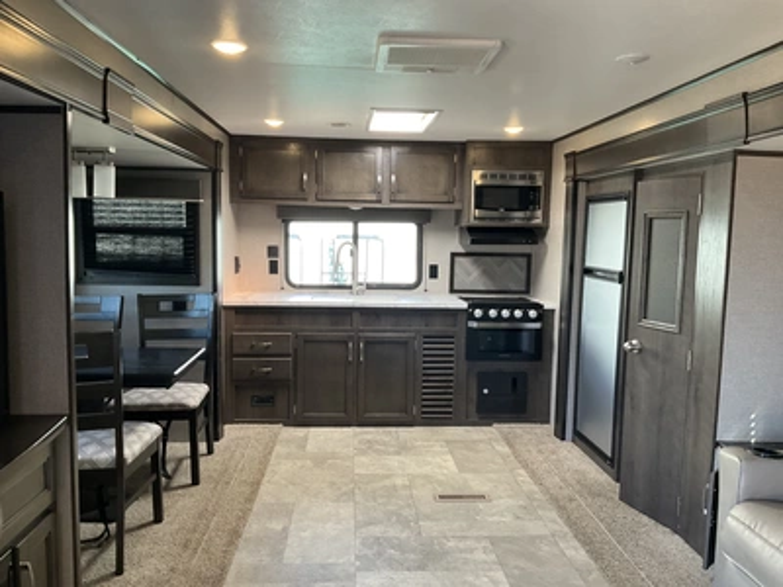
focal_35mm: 29
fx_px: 656
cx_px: 392
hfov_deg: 61.7
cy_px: 294
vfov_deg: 48.2
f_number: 1.8
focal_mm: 3
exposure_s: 1/60
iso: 100
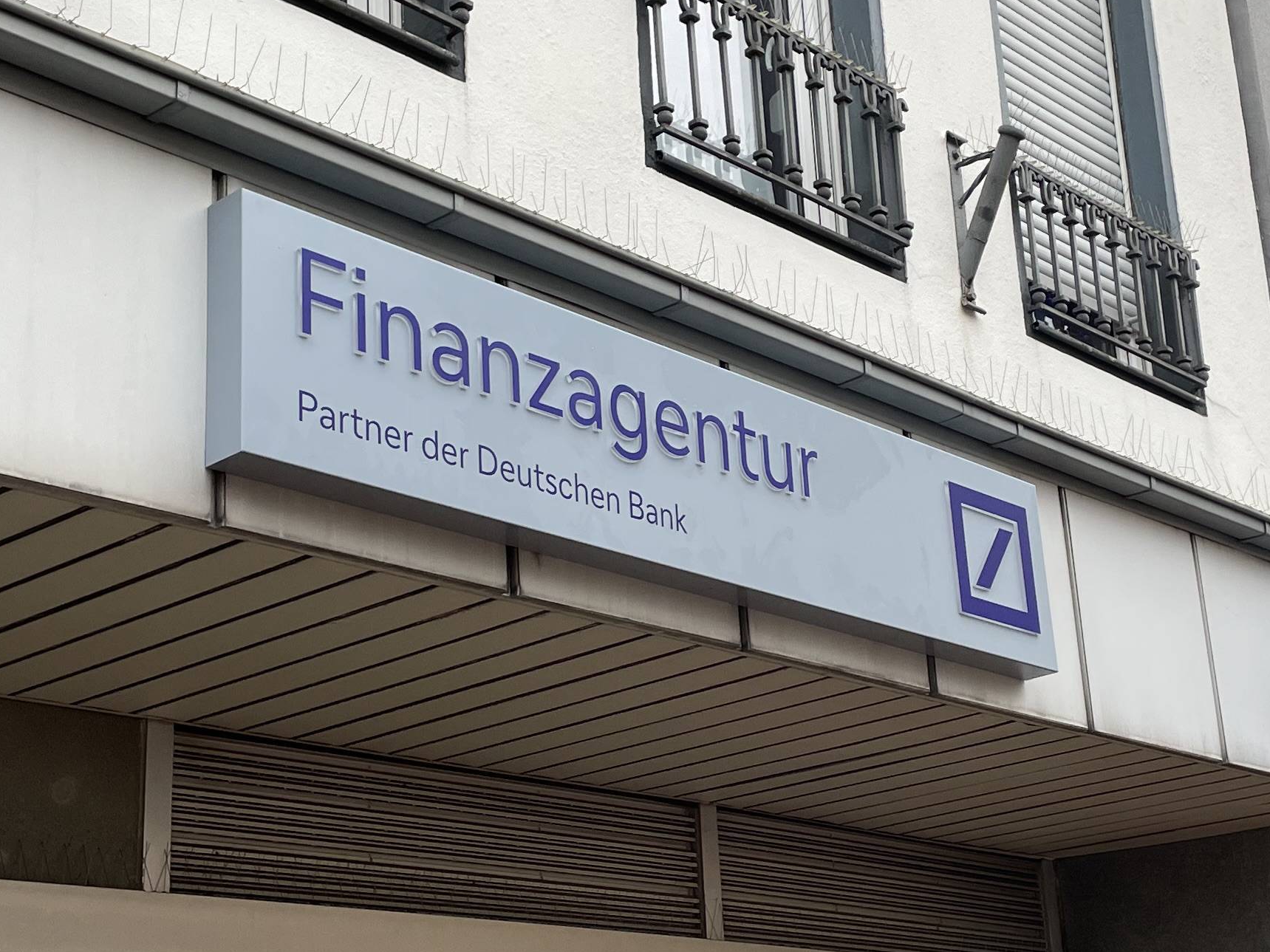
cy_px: 482
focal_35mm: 61
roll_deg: +4.1
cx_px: 787
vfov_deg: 24.0
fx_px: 2238
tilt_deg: +20.2
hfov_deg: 31.6
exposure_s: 1/121
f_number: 1.6
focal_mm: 4.2
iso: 50
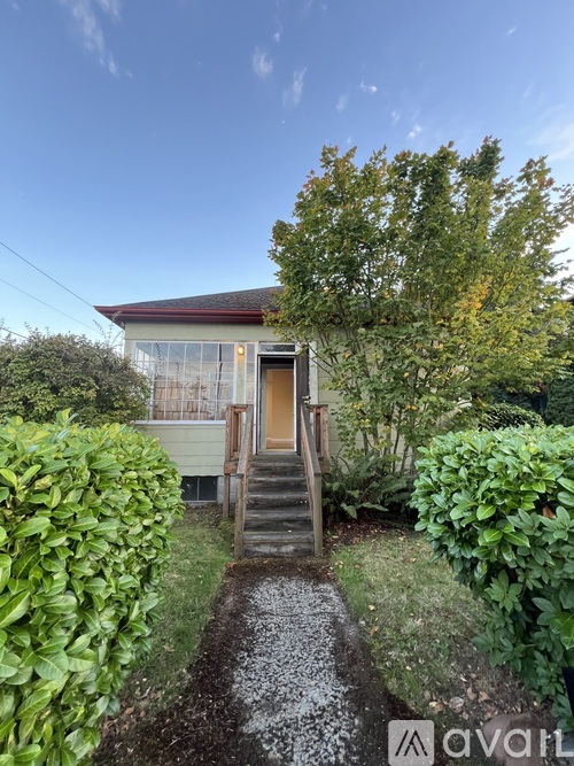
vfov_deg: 106.2
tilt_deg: +8.0
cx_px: 287
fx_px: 288
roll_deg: +0.5
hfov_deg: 89.9
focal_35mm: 13
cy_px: 383
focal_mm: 1.57
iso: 200
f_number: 1.8
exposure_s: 1/99
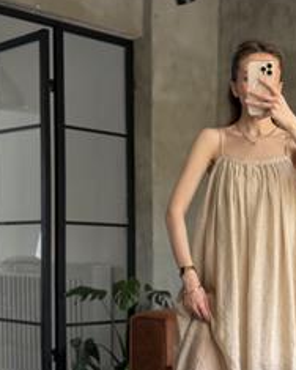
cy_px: 263
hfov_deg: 17.9
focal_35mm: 85
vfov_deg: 22.3
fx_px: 931
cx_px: 242
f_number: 1.78
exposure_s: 1/98
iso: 100
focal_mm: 6.76
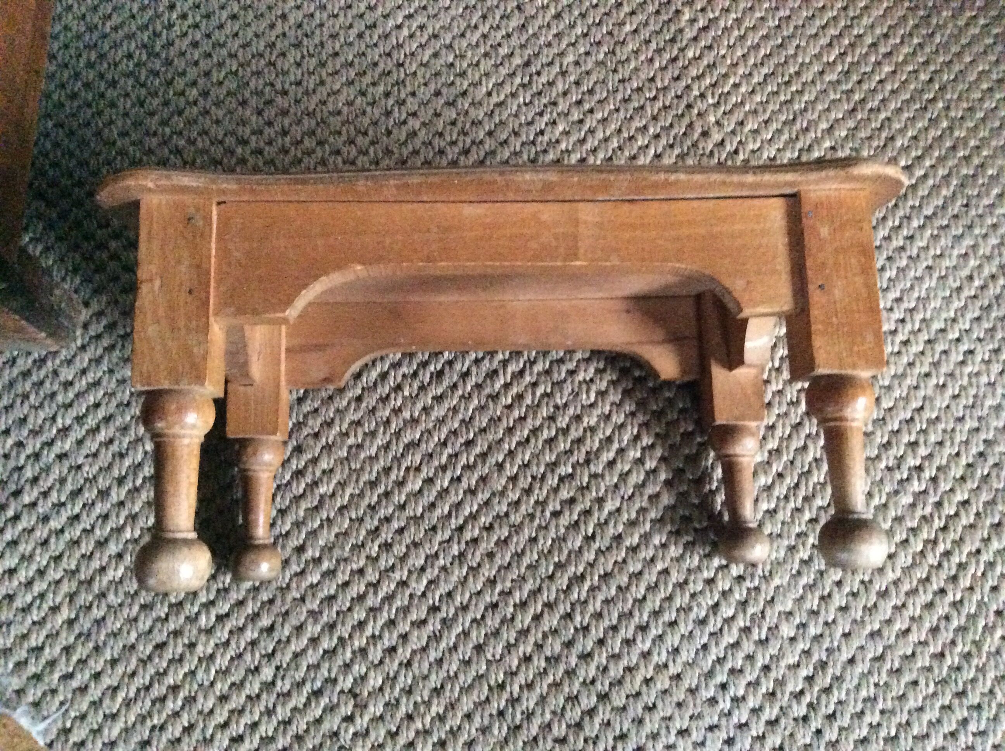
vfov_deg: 44.1
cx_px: 502
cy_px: 376
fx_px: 928
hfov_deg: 56.9
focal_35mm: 32
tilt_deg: -74.7
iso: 800
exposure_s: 1/17
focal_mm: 3.3
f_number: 2.4
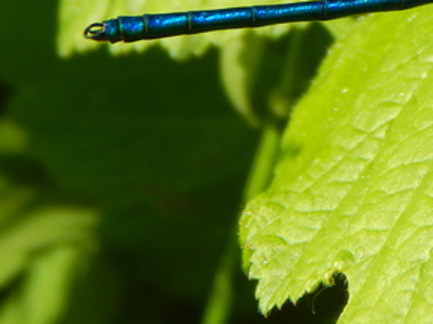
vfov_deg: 1.6
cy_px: -70
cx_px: 485
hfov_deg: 2.1
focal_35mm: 928
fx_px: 11598
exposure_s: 1/400
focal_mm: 56.5
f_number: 5.7
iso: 125
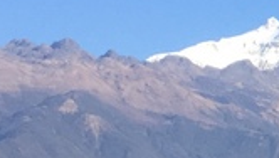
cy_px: 202
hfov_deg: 9.5
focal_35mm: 190
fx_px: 1408
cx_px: 751
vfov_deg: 6.4
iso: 32
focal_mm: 4.15
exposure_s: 1/1199
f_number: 2.2
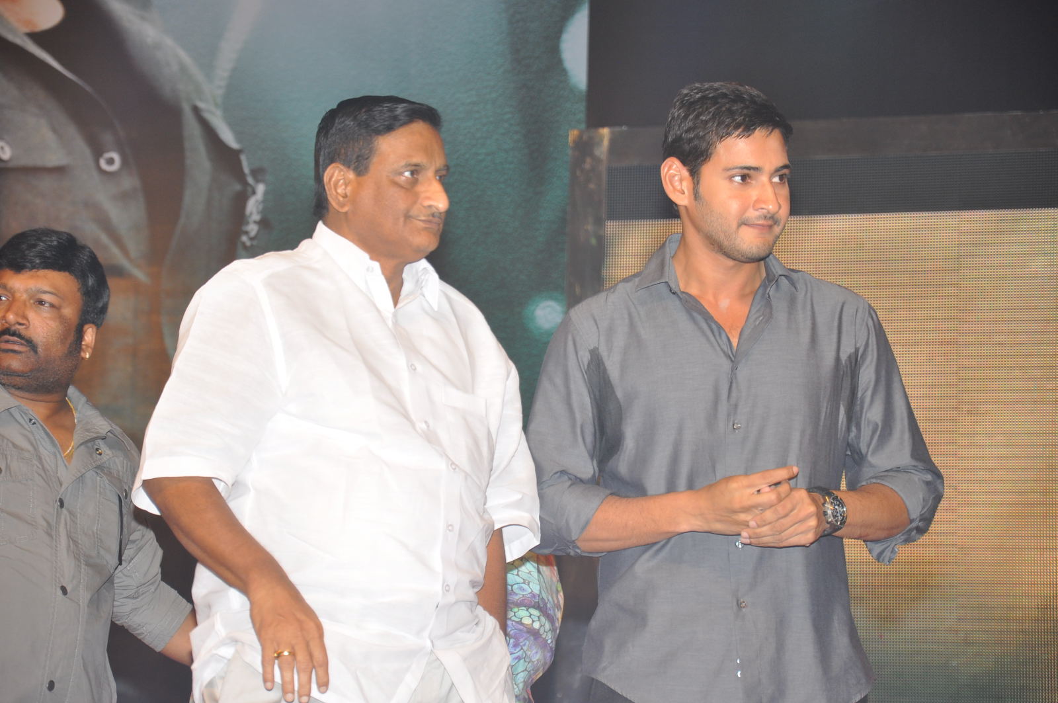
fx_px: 4623
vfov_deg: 8.7
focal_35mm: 158
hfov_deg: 13.1
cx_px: 529
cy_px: 352
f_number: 6.3
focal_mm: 105
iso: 400
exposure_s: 1/125
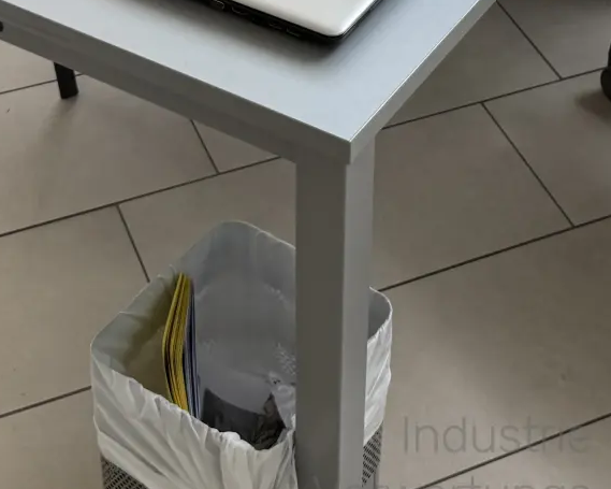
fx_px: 1428
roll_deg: -3.7
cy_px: -46
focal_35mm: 79
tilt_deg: -29.6
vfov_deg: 18.7
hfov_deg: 23.9
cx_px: 466
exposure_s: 1/204
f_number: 1.78
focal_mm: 6.76
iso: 64
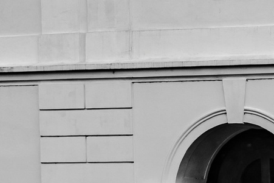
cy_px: 287
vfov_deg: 8.4
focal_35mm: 159
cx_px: 564
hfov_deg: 11.5
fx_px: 1210
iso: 80
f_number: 4
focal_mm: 28
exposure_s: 1/640
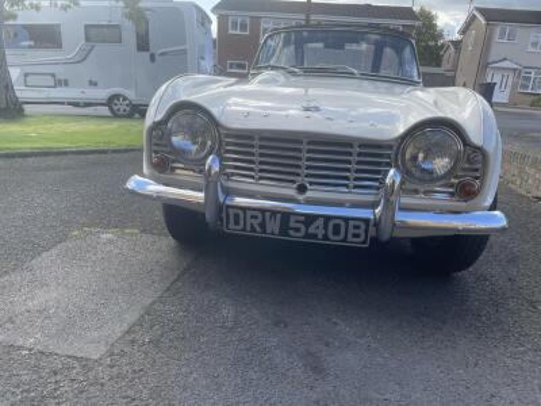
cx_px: 270
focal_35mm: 26
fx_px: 406
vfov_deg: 53.1
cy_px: 203
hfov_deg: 67.3
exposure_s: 1/888
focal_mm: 4.2
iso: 50
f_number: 1.6
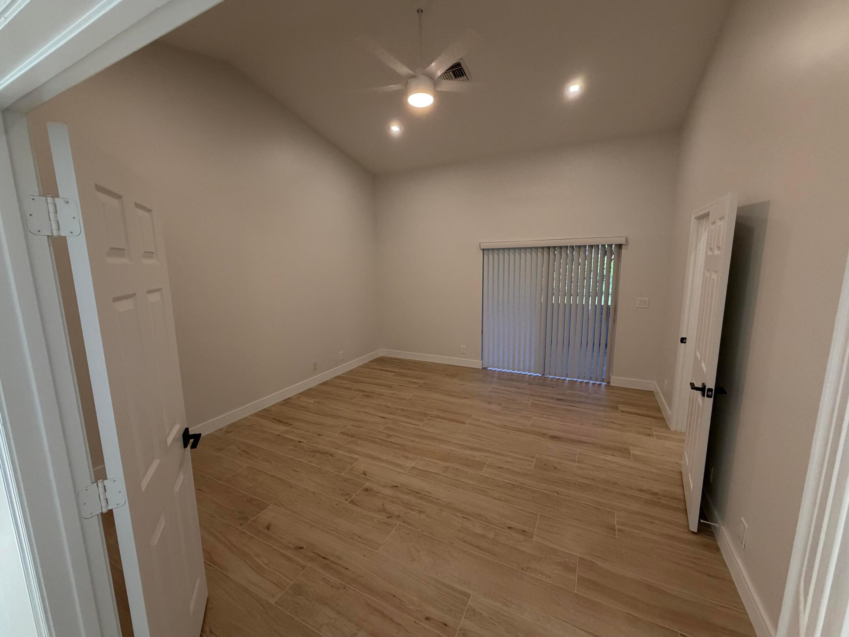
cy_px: 318
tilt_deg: -10.4
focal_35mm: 14
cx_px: 424
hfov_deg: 102.1
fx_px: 343
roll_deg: +1.2
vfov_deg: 85.7
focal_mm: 2.22
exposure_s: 1/120
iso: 250
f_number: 2.2
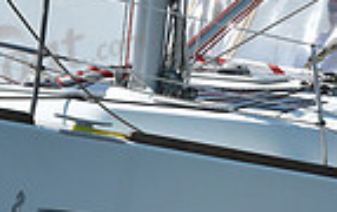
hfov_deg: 3.8
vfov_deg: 2.4
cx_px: 271
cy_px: 164
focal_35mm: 557
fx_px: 5126
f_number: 9
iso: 320
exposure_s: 1/1250
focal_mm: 135
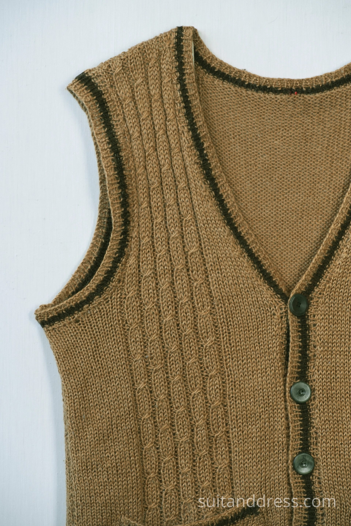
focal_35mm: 150
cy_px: 263
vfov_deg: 13.7
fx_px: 2194
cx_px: 176
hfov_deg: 9.1
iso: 320
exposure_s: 1/50
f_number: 7.1
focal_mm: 100
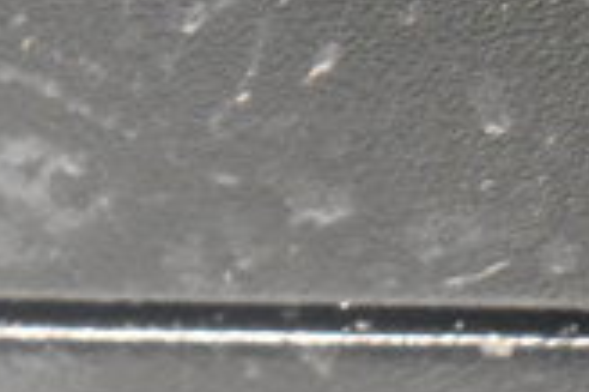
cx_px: -492
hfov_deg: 11.1
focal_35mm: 173
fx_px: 2825
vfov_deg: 7.8
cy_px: -207
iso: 9000
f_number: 4.2
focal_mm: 31
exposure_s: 1/50
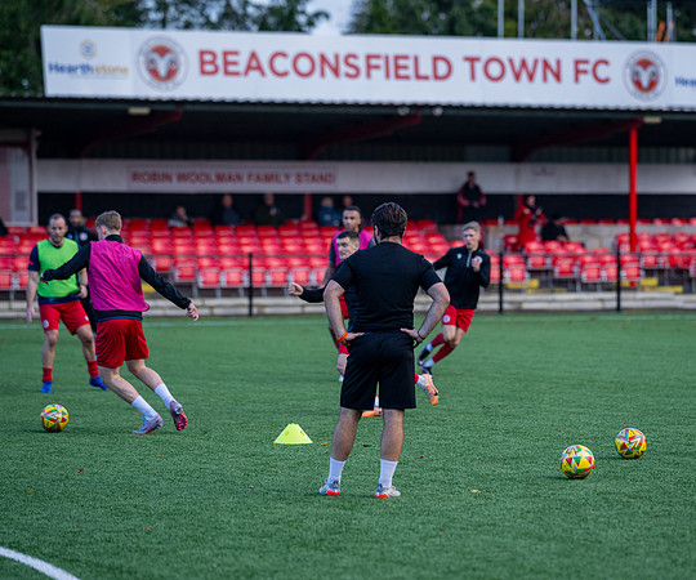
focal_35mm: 159
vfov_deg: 10.0
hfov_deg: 11.9
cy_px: 290
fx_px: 3328
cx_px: 416
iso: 1000
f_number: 2.2
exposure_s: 1/3200
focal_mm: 135
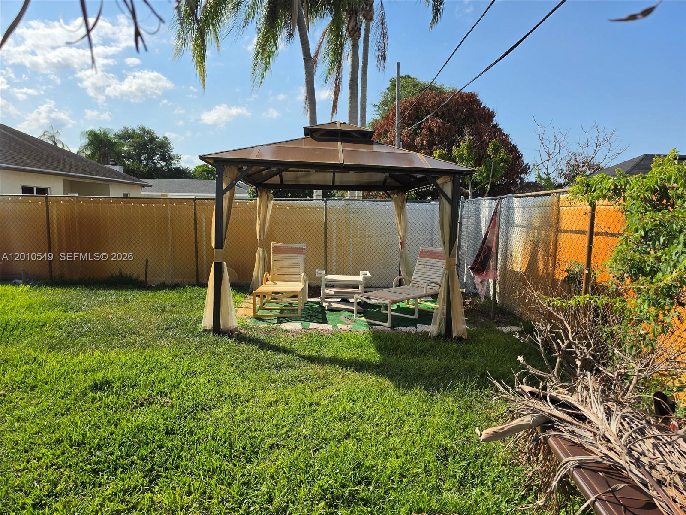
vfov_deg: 58.9
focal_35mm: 23
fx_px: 456
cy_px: 258
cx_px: 343
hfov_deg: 73.9
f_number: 1.4
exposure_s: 1/7939
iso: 50
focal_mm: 6.5
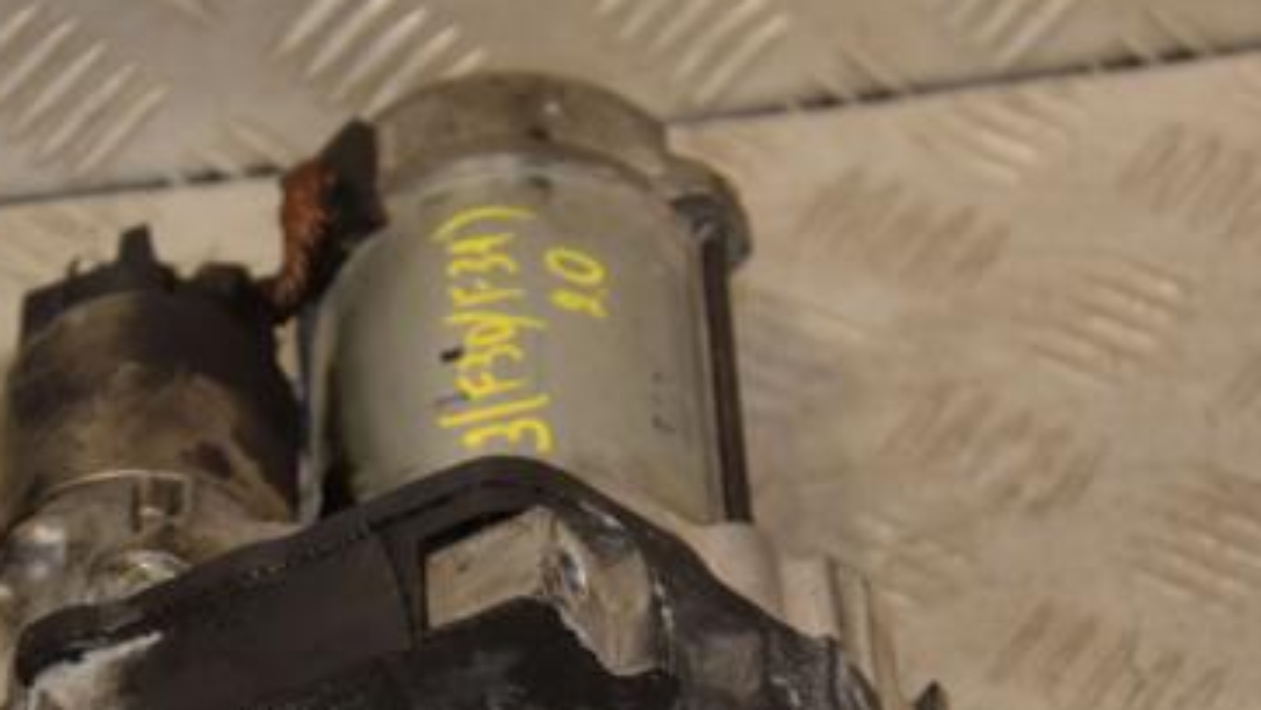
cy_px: 567
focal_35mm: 151
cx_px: 495
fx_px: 5051
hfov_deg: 14.2
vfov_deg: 8.0
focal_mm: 58
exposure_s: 1/200
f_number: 5
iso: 800
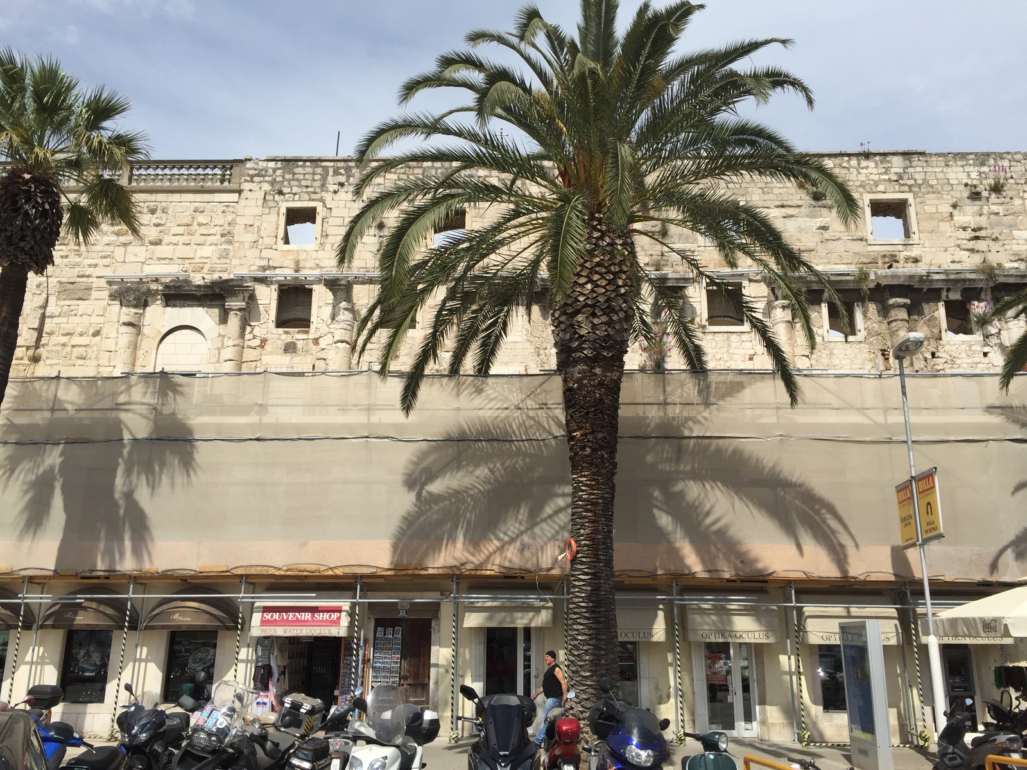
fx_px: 860
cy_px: 385
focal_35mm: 29
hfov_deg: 61.7
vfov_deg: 48.2
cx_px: 514
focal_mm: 4.15
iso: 32
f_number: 2.2
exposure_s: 1/3300
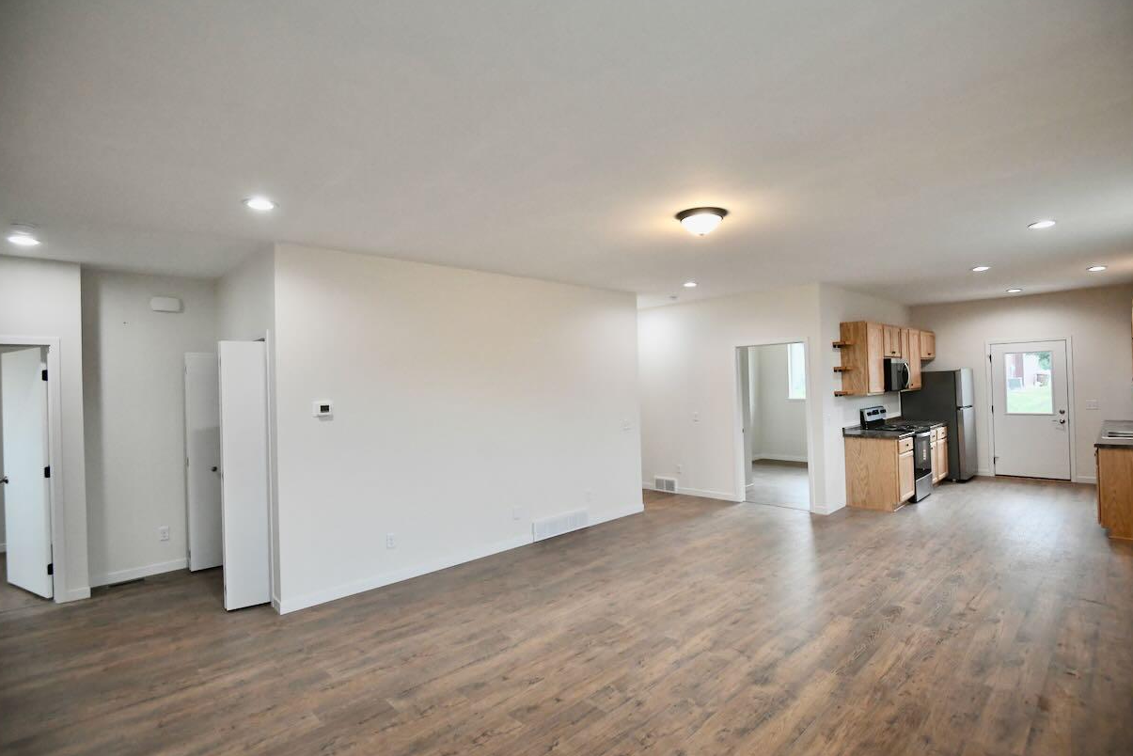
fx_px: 535
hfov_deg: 93.2
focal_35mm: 17
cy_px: 377
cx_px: 590
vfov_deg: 70.5
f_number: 4.5
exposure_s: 1/640
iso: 6400
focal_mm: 16
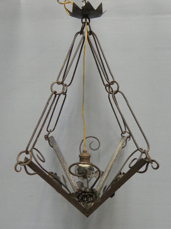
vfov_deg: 55.4
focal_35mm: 33
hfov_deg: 42.9
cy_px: 114
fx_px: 217
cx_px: 86
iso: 400
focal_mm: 5.9
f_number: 2.8
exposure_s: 1/12.6
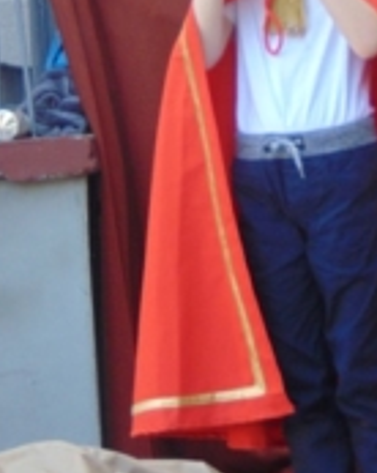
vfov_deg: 5.3
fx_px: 5044
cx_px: 194
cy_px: -77
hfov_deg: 4.3
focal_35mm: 361
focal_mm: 23.9
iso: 80
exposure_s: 1/60
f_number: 4
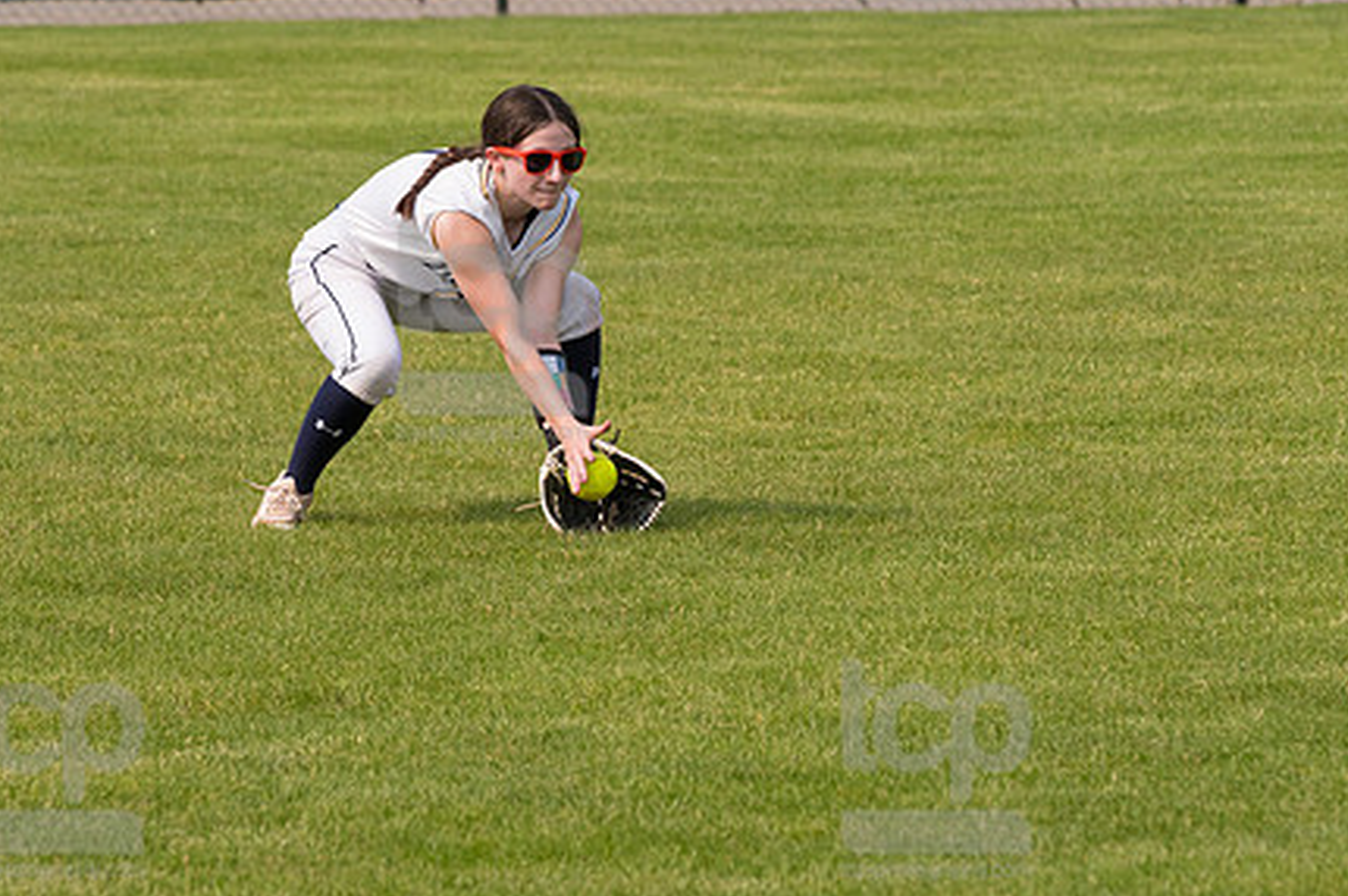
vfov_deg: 3.8
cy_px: 332
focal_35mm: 364
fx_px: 13619
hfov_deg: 5.7
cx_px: 492
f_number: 5.6
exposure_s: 1/1600
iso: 320
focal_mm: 180
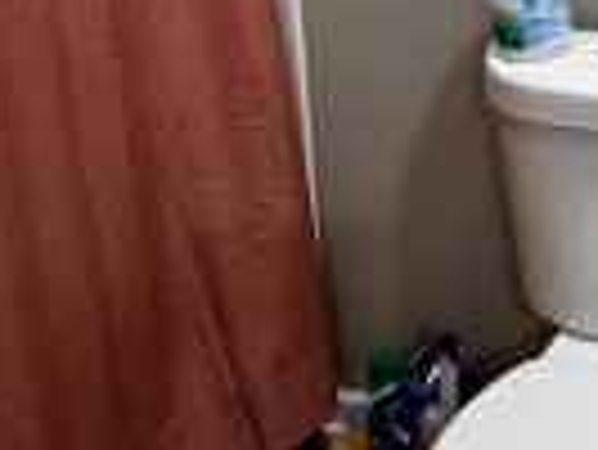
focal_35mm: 70
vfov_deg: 19.9
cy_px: -76
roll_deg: +0.1
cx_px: 650
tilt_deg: -17.1
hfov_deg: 25.8
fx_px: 1210
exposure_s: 1/60
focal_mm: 2.22
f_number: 2.2
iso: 250
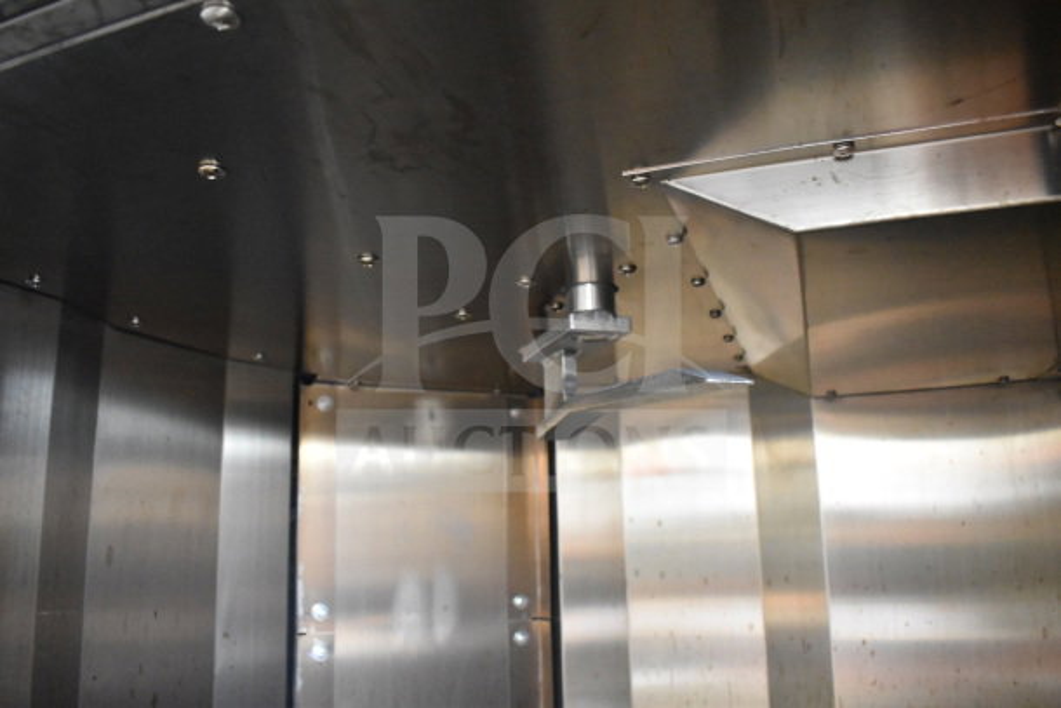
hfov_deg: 67.4
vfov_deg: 48.0
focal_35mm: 27
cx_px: 530
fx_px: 796
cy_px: 354
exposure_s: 1/80
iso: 6400
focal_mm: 18
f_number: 4.5
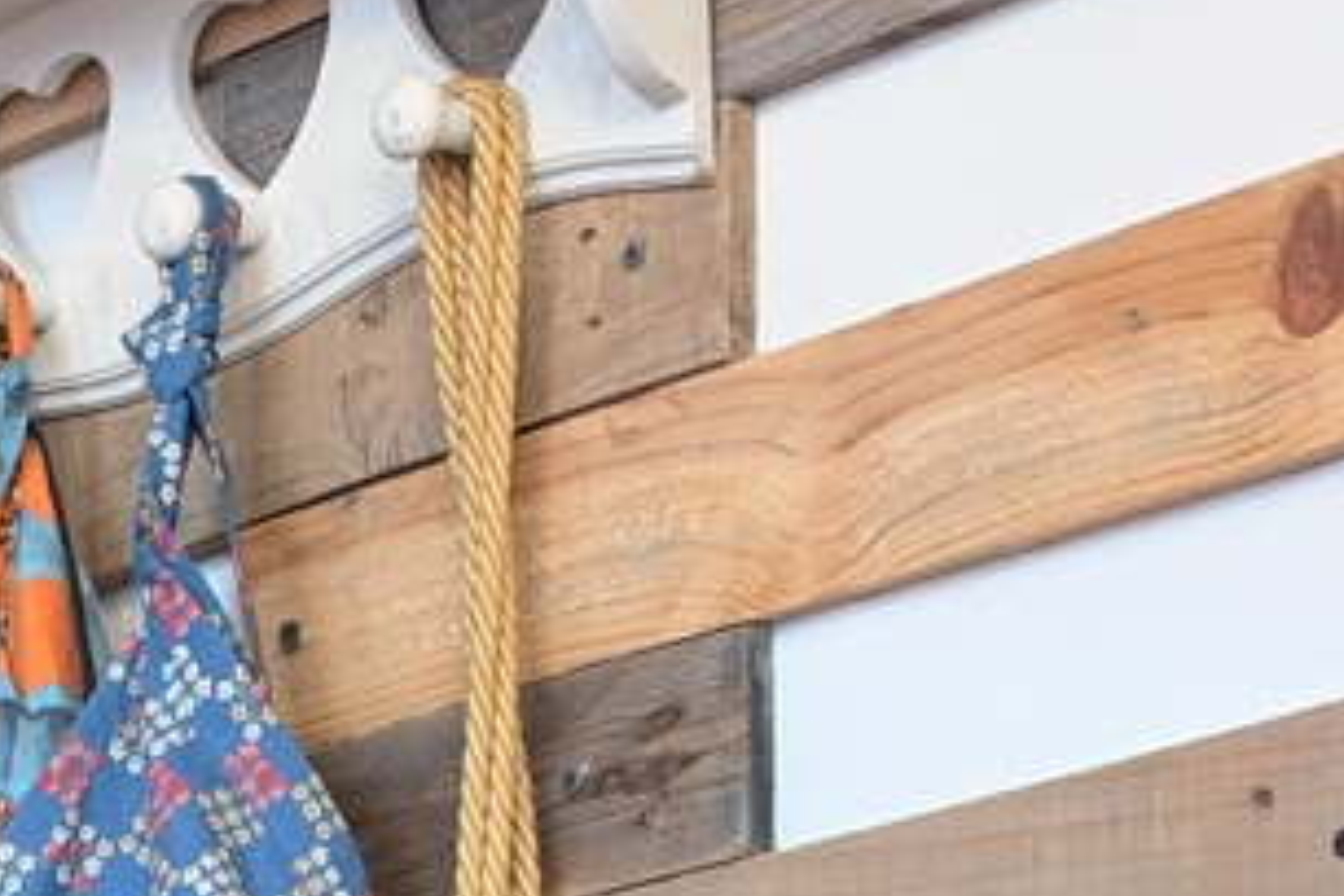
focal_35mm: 138
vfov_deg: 8.0
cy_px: 3022
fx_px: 5152
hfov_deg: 13.6
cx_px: -949
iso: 125
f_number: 1.8
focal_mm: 6.93
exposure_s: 1/100
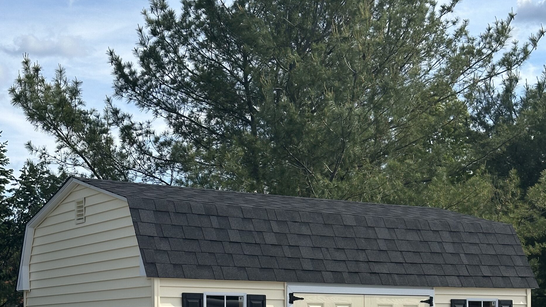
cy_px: 325
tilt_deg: -1.2
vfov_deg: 16.3
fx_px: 1042
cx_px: 272
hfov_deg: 29.3
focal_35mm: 72
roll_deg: +1.7
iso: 64
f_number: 1.78
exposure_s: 1/3597
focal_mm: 6.86
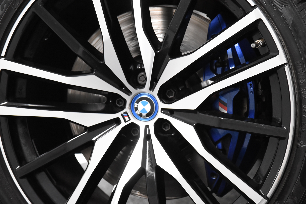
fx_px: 892
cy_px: 102
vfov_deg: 13.0
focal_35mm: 105
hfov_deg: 19.5
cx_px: 153
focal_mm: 70
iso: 3600
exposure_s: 1/125
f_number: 4
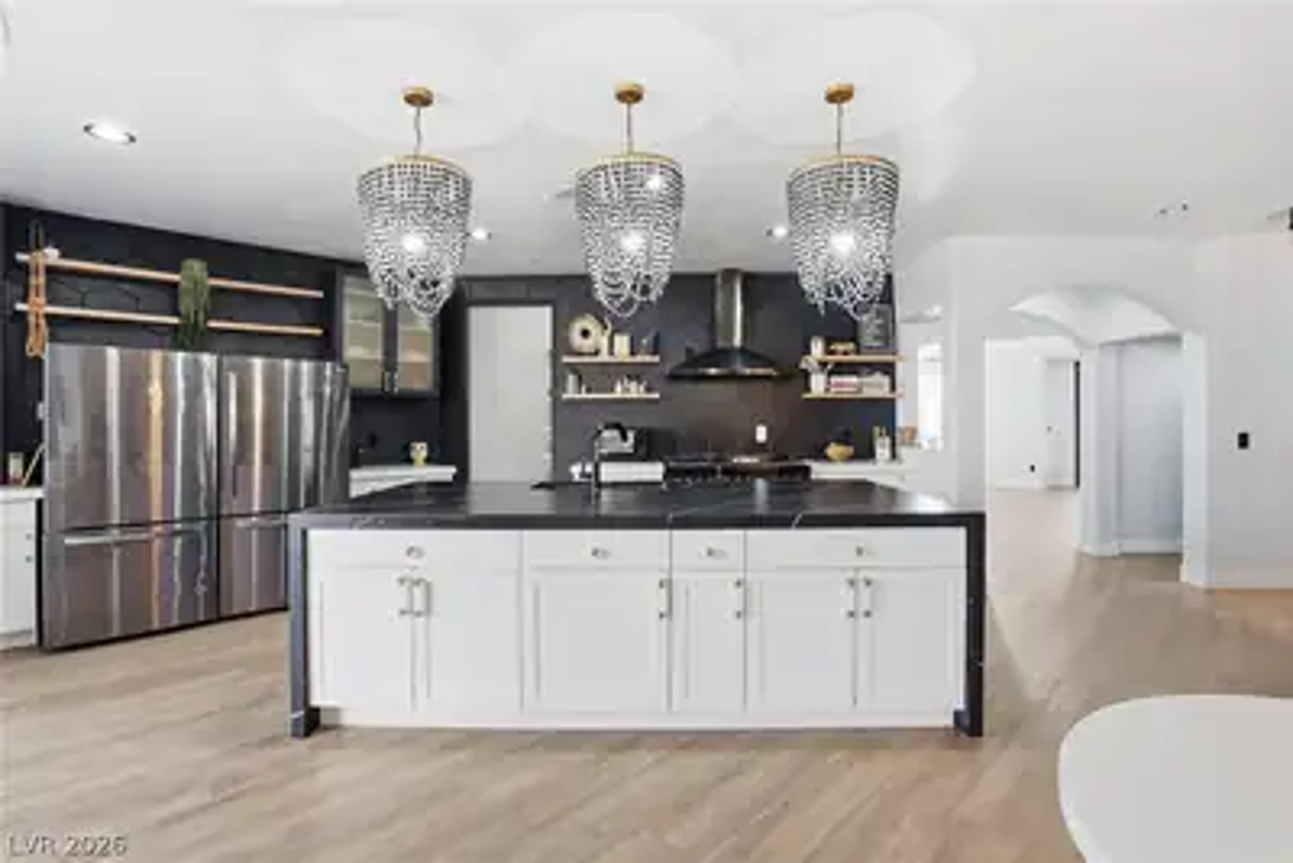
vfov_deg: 73.8
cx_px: 646
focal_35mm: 16
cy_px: 432
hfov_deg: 96.7
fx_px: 575
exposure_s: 1/50
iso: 400
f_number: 9
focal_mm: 16
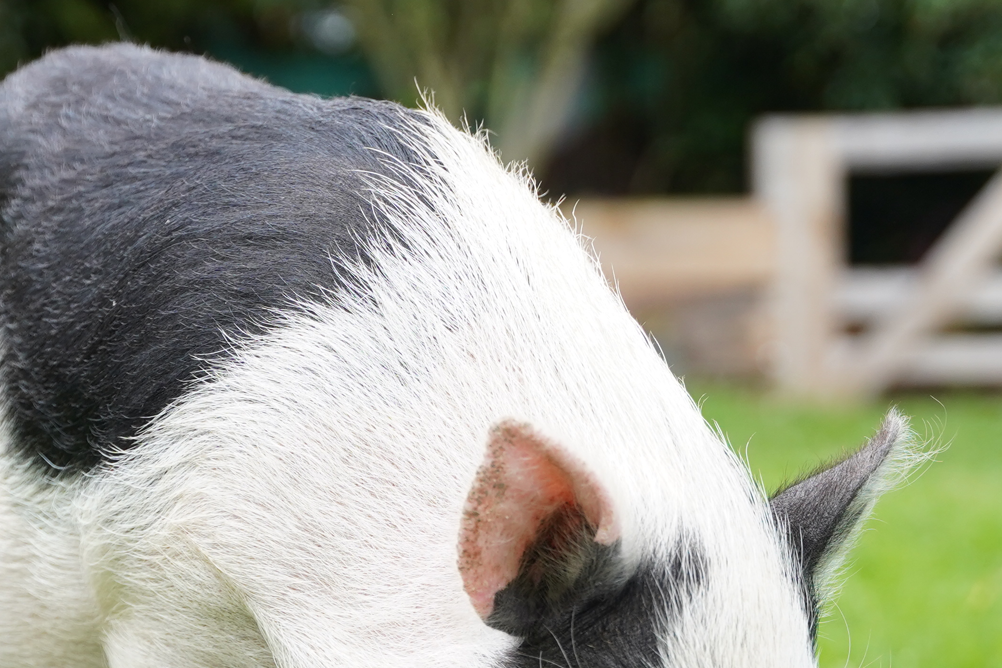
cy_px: 566
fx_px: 4203
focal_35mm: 151
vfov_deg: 9.1
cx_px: 221
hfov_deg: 13.5
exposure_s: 1/2000
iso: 800
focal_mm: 54.3
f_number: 2.8
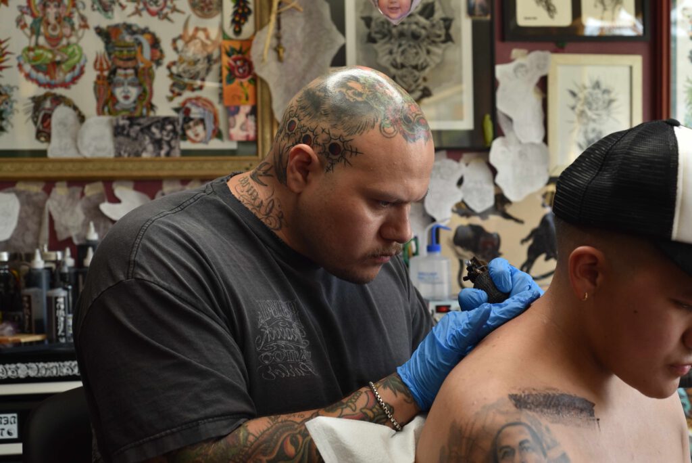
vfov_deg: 27.0
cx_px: 346
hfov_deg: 39.6
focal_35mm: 50
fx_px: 962
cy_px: 232
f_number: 6.3
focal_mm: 50
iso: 500
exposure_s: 1/200
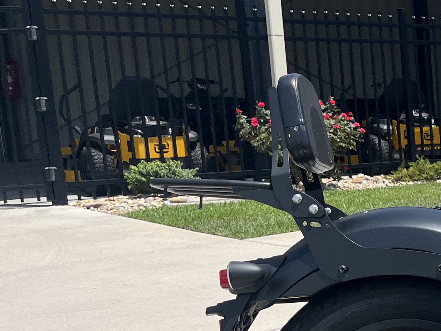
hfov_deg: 19.4
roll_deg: +1.4
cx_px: 699
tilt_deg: -10.2
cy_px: 296
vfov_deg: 17.1
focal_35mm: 85
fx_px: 1083
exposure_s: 1/4854
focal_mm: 5.1
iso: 50
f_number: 1.6
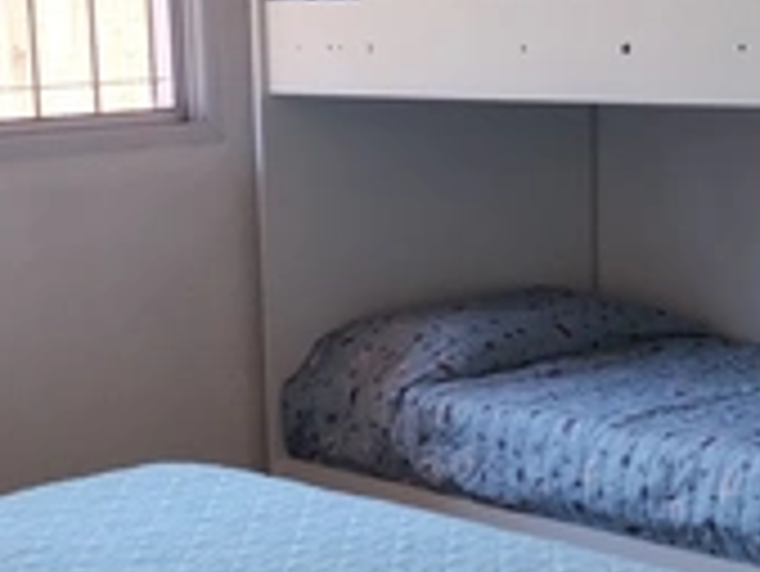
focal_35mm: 73
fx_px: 1604
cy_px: 446
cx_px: 373
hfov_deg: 26.7
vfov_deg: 20.0
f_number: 1.8
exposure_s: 1/33
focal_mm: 4.27
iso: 154
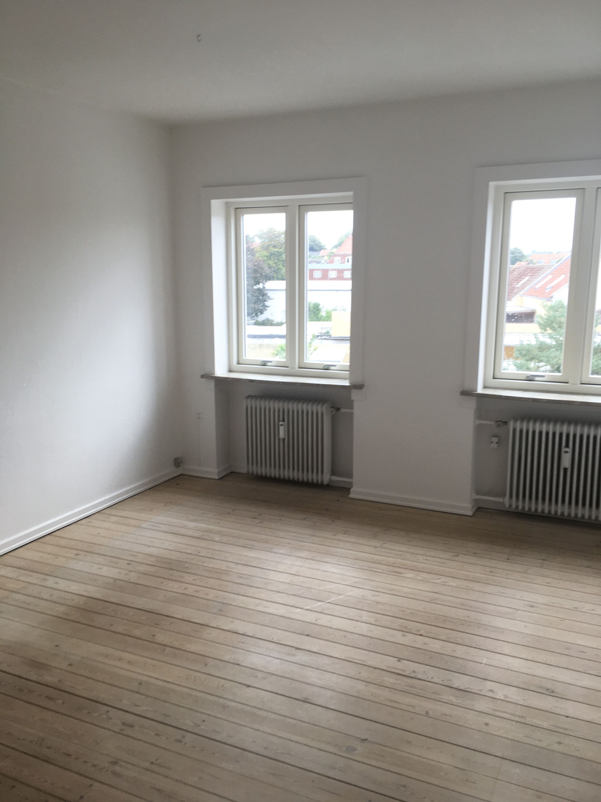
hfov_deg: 48.2
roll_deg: -0.2
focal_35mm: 29
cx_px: 300
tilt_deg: -11.3
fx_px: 671
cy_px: 401
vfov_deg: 61.7
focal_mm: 4.15
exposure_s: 1/100
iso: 32
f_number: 2.2
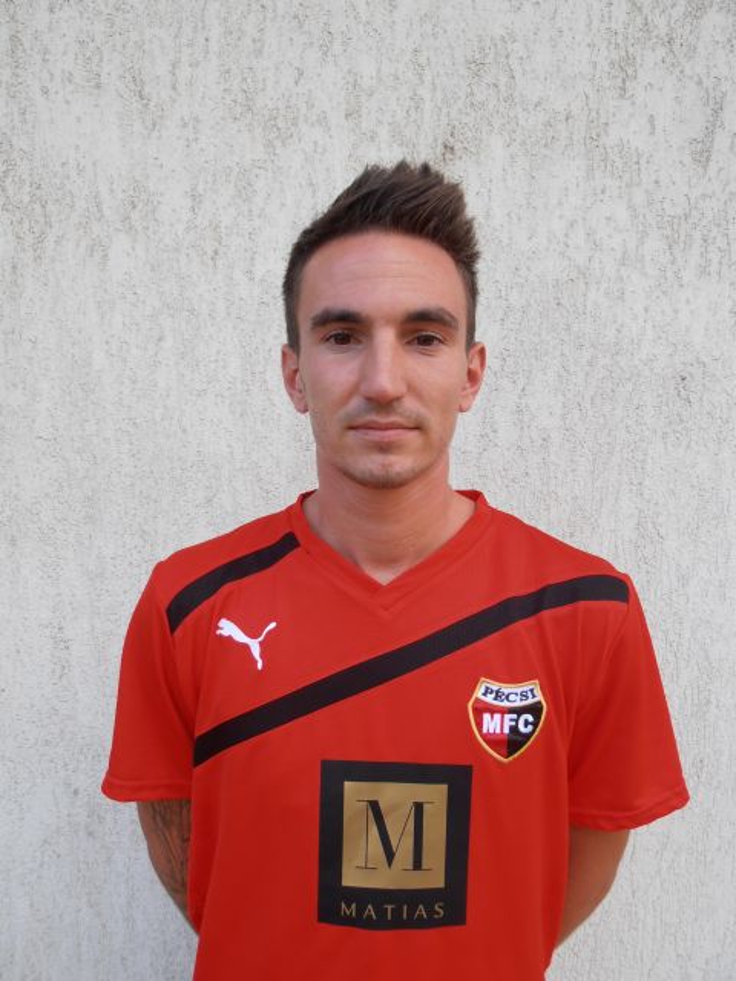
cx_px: 368
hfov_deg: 46.8
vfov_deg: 60.0
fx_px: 850
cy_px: 490
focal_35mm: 30
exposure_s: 1/100
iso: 80
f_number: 3.5
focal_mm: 5.25
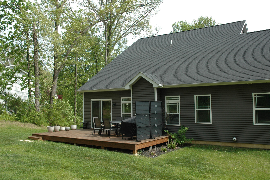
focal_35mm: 33
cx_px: 135
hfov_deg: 57.3
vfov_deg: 39.9
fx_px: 247
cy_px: 90
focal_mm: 22
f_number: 8
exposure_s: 1/250
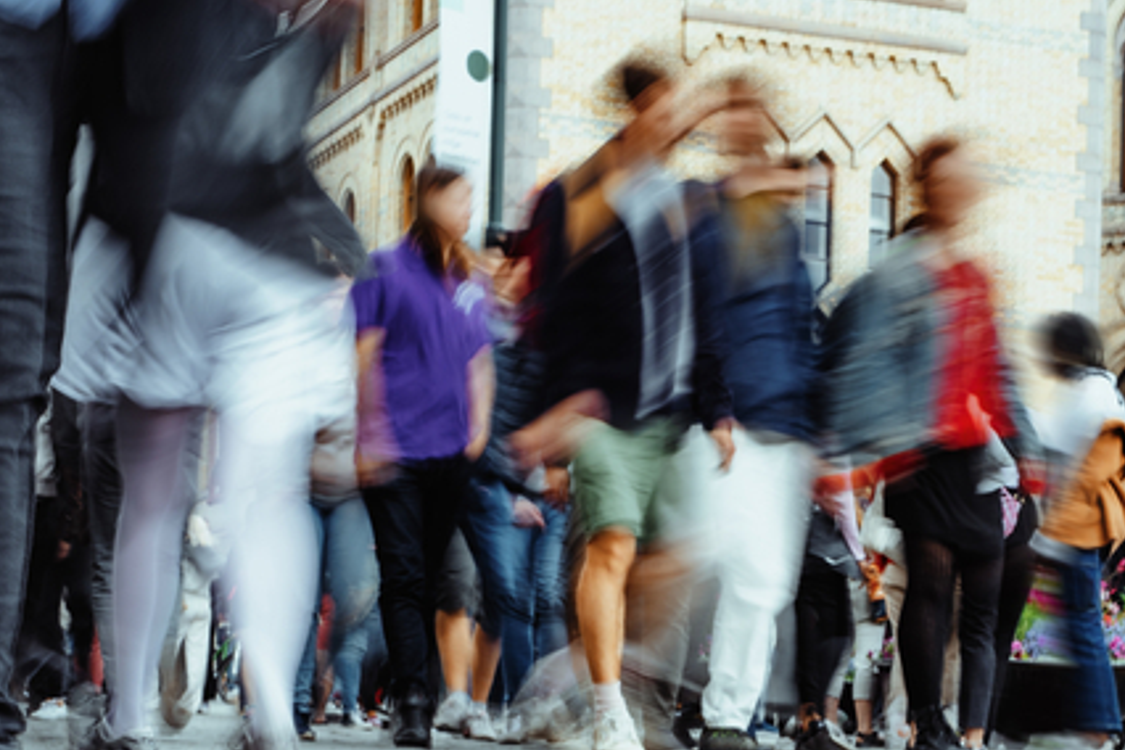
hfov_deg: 21.7
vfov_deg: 14.4
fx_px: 2937
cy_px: 630
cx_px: 599
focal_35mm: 94
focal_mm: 50
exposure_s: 1/4
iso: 31
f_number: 16
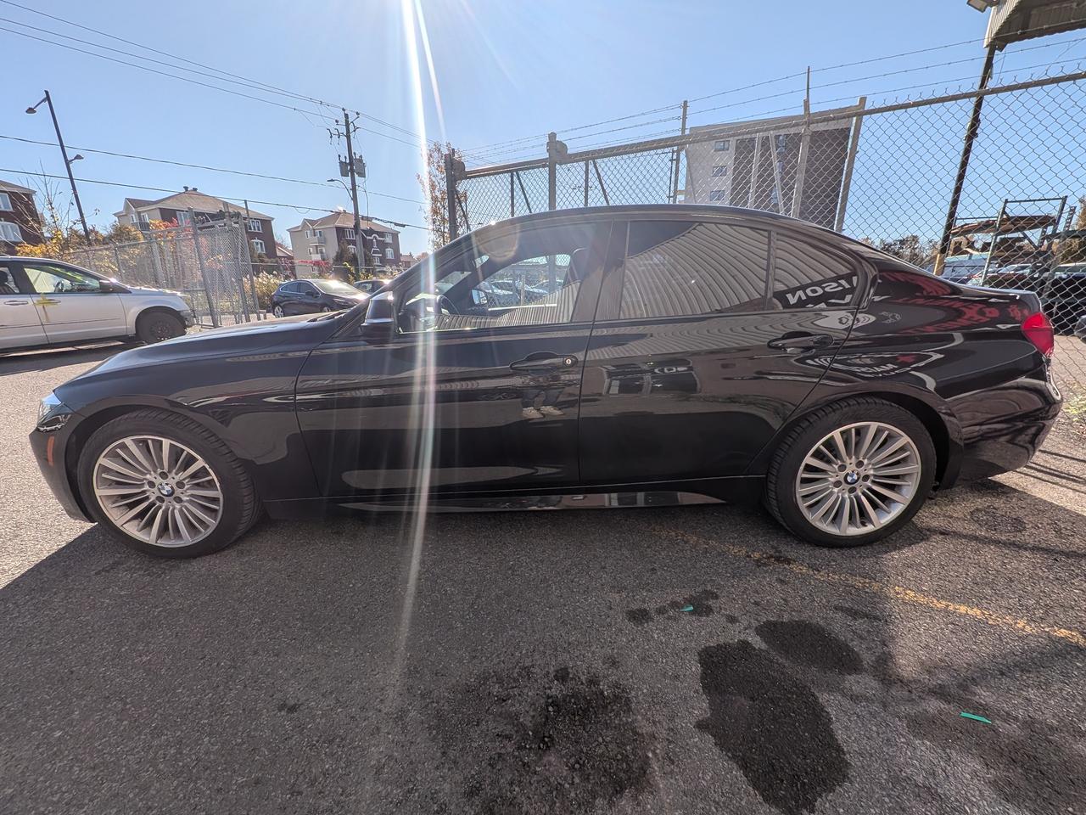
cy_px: 408
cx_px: 543
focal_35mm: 13
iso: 33
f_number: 2.2
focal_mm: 1.54
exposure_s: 1/1333
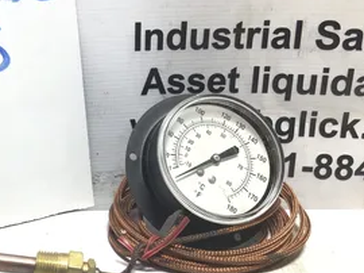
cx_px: 109
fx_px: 483
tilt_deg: -19.7
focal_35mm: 46
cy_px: 158
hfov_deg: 40.5
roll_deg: -0.7
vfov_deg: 31.4
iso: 40
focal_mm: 3.3
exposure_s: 1/120
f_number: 2.4
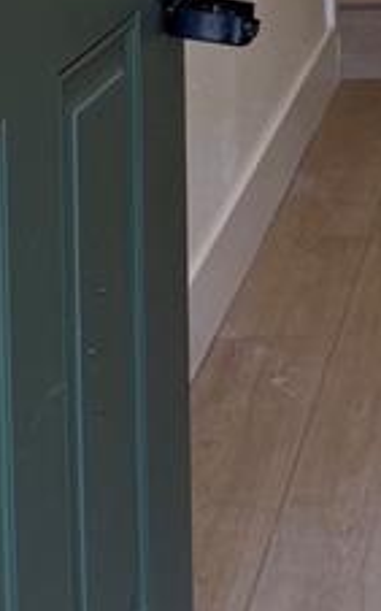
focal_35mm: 135
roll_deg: +0.1
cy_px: -270
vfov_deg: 14.6
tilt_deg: -6.0
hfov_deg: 9.3
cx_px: 630
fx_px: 2246
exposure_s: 1/187
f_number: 1.78
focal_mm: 6.76
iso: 100
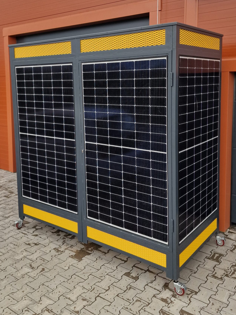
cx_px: 109
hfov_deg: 40.7
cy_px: 119
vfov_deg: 52.1
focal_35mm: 35
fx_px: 318
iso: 50
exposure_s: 1/180
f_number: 1.8
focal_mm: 6.4
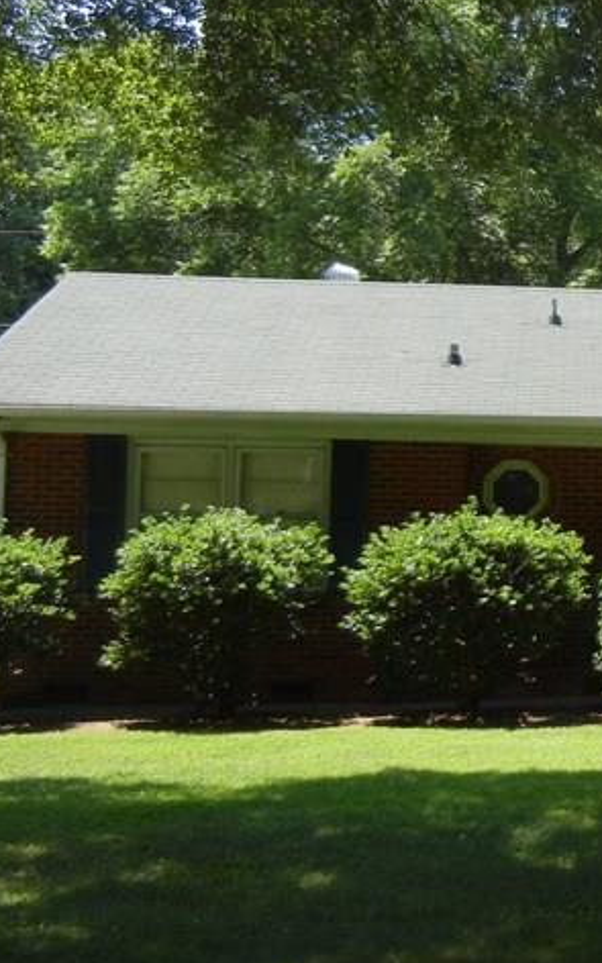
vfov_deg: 29.8
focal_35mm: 69
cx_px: 892
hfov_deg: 17.1
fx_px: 1811
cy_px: 433
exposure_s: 1/411
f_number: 3.5
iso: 160
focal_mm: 5.4
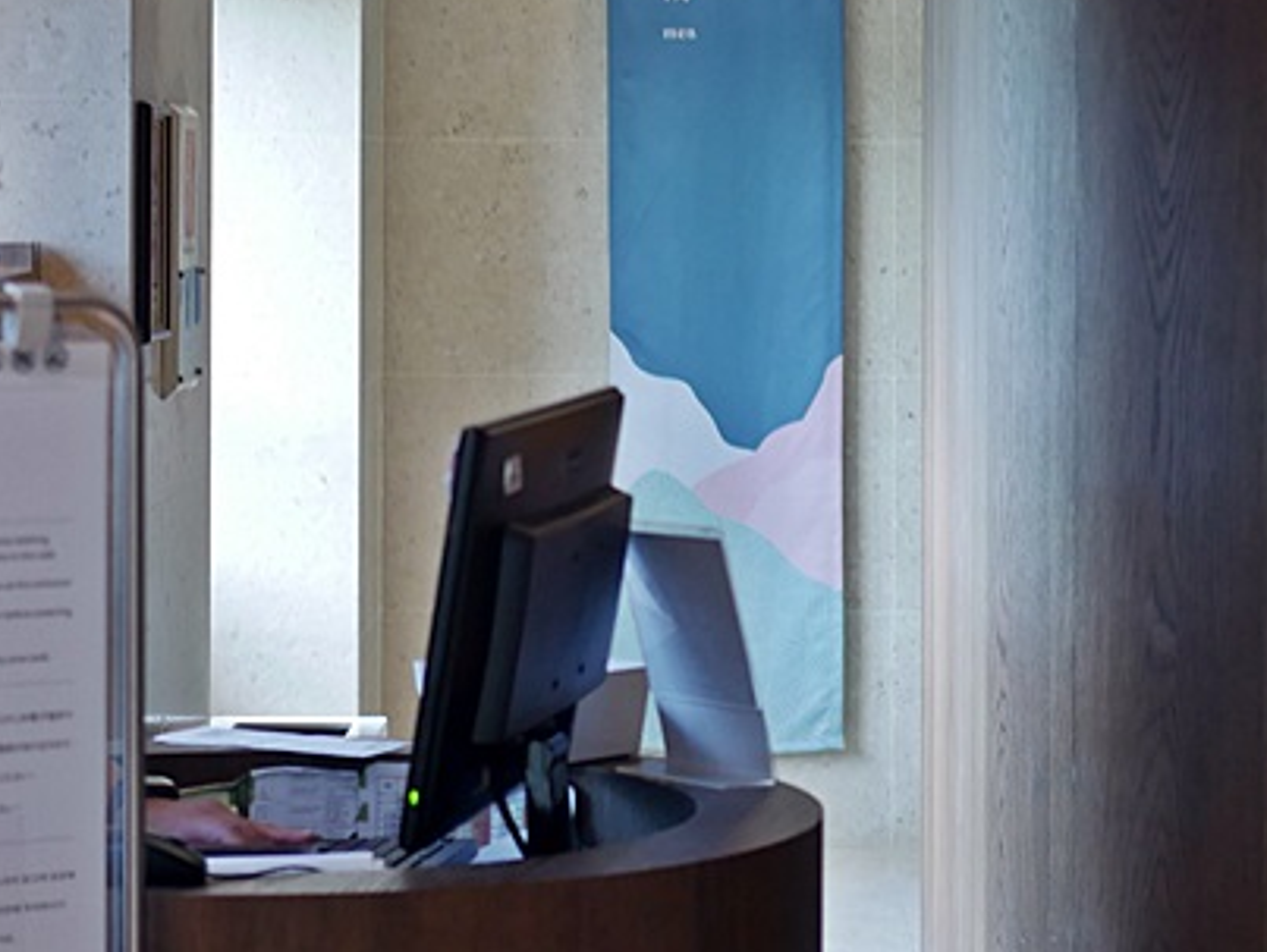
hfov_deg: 15.9
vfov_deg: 11.9
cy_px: 27
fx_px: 4543
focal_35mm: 124
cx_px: 767
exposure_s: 1/60
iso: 320
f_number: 1.8
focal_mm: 25
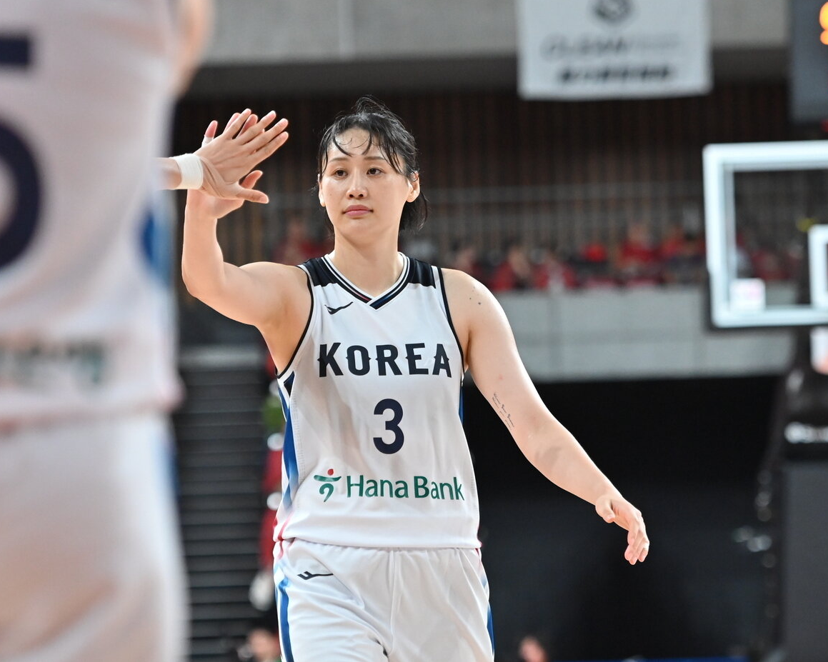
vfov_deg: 9.1
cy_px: 330
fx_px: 4166
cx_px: 422
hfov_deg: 11.4
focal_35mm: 170
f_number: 3.2
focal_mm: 100
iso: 3200
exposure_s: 1/1600
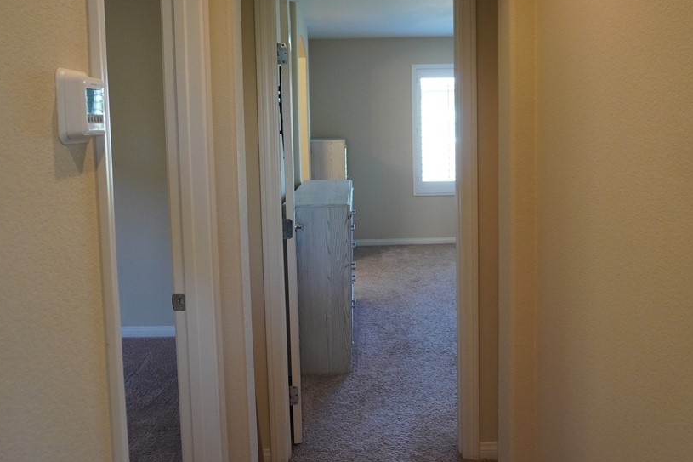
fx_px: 616
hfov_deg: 58.7
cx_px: 354
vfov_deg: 40.8
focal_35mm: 32
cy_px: 173
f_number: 4
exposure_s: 1/160
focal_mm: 16
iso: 1250
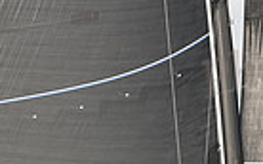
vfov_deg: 4.3
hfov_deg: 7.0
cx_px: 105
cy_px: 350
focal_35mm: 300
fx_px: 2149
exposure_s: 1/640
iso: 250
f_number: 6.3
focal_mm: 70
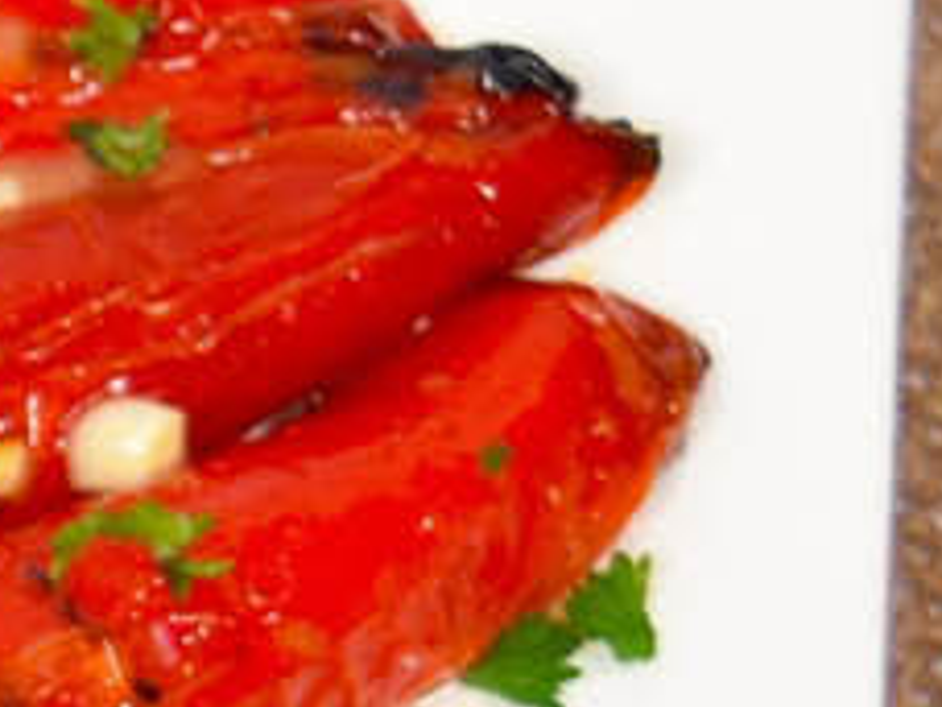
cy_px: 1042
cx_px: -2425
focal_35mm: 395
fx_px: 10749
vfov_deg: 3.7
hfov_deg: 4.7
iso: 500
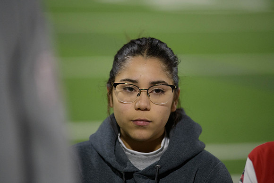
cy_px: 92
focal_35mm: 200
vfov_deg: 6.9
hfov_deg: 10.3
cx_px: 137
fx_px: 1523
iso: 3600
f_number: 2.8
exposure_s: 1/640
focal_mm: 200
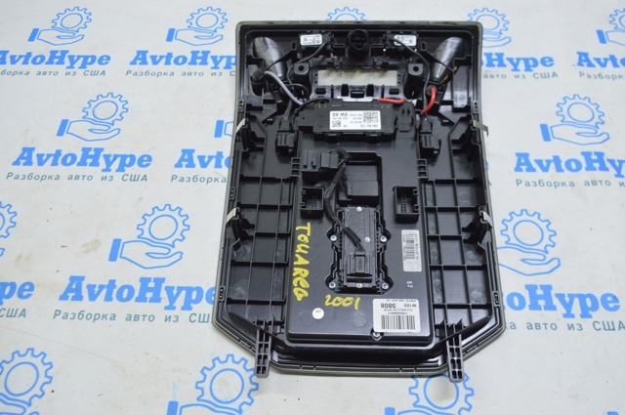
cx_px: 312
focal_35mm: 30
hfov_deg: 62.0
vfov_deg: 43.5
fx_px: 520
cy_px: 208
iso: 400
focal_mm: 20
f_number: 5.6
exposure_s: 1/20
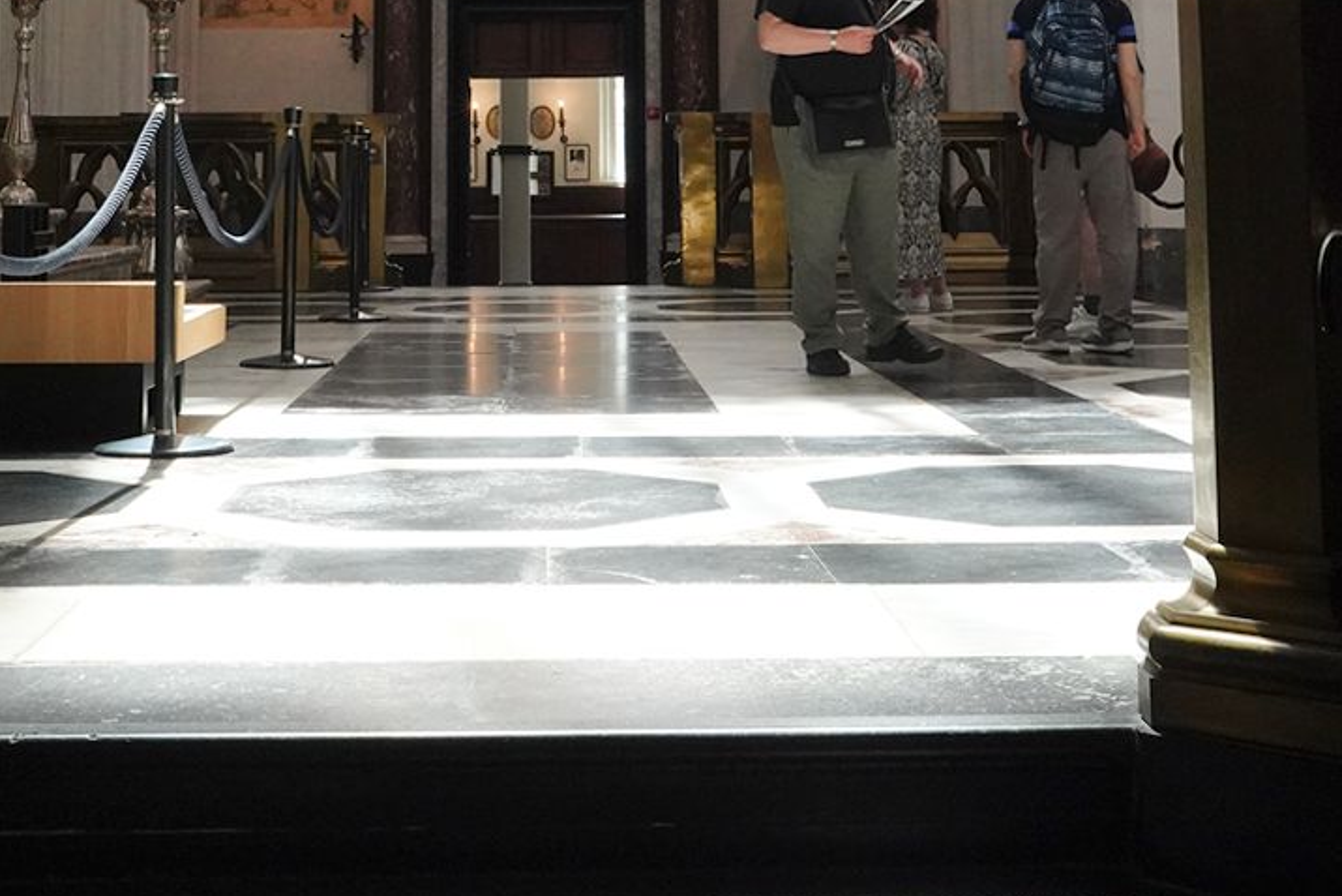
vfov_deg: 19.1
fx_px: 2498
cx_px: 611
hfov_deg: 30.1
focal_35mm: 67
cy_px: -212
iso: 3200
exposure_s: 1/80
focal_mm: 24
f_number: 13
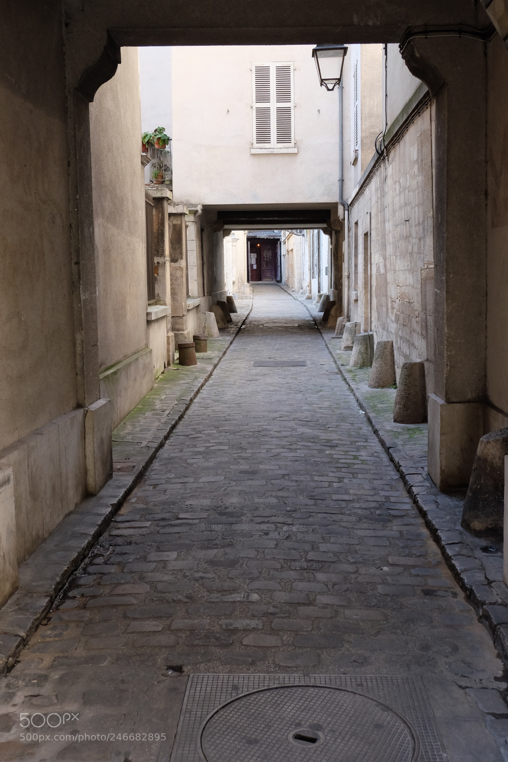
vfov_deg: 50.7
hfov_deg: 35.1
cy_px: 381
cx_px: 254
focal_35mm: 38
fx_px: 804
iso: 1600
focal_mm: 25.4
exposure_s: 1/45
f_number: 10
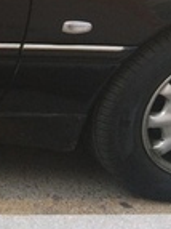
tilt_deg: -21.4
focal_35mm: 134
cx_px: -340
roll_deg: +0.2
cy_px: -12
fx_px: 884
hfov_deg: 9.0
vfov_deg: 14.4
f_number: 2.2
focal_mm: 4.15
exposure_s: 1/100
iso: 64
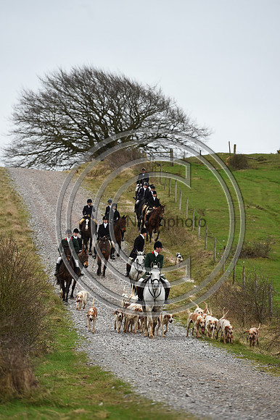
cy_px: 210
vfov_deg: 11.1
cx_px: 140
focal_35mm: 185
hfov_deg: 7.4
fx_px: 2161
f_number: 4.5
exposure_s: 1/1250
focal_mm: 185
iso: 1600
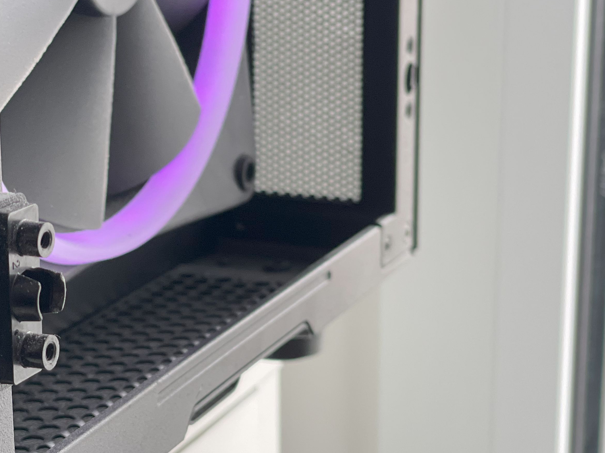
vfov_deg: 16.4
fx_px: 1573
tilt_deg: -15.5
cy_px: 264
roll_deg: +1.1
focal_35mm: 90
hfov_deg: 21.7
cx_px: 190
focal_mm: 6
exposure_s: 1/122
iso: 64
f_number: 2
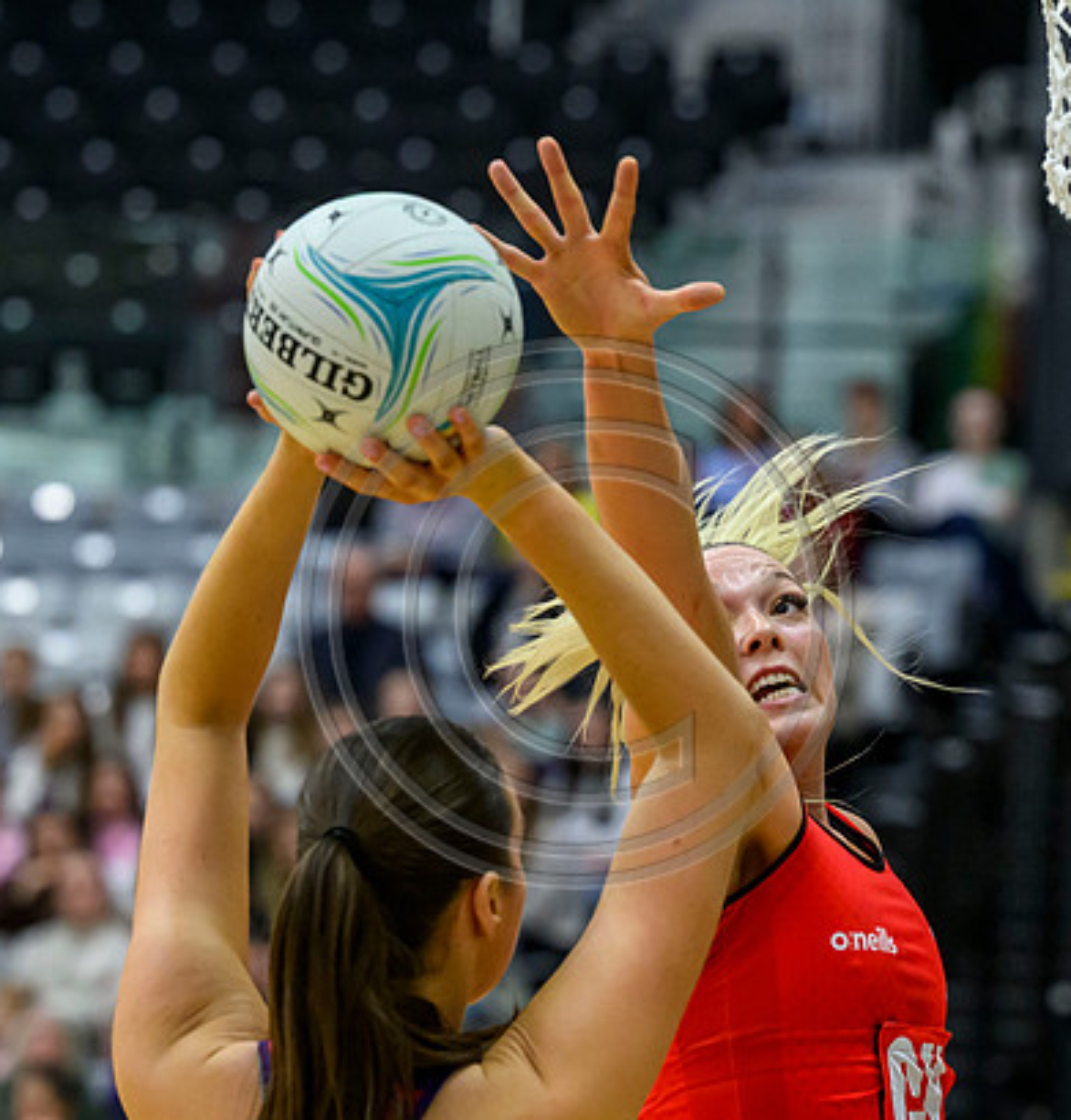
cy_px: 691
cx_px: 847
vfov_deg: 6.8
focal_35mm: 263
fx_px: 9420
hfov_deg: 6.5
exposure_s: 1/1000
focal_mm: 120
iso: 4000
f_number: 3.2
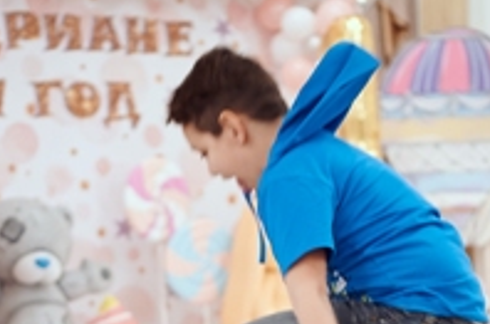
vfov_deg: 12.4
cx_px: 269
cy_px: 398
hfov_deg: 19.1
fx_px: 1453
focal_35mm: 107
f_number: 1.8
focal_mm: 35
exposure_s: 1/160
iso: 1000
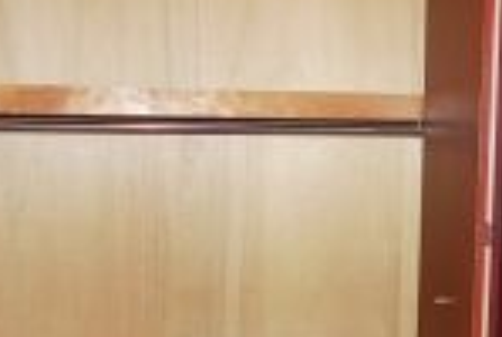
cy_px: 206
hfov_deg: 43.3
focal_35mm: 45
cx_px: 300
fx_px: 629
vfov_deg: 29.9
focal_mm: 10
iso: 200
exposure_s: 1/60
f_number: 4
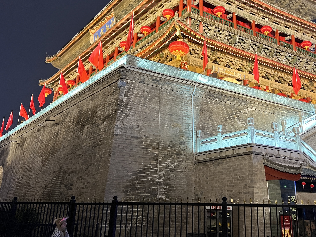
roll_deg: -1.0
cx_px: 191
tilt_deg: +19.7
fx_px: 374
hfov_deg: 45.5
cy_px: 62
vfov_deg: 34.5
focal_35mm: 41
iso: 250
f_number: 1.5
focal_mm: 5.7
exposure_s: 1/50
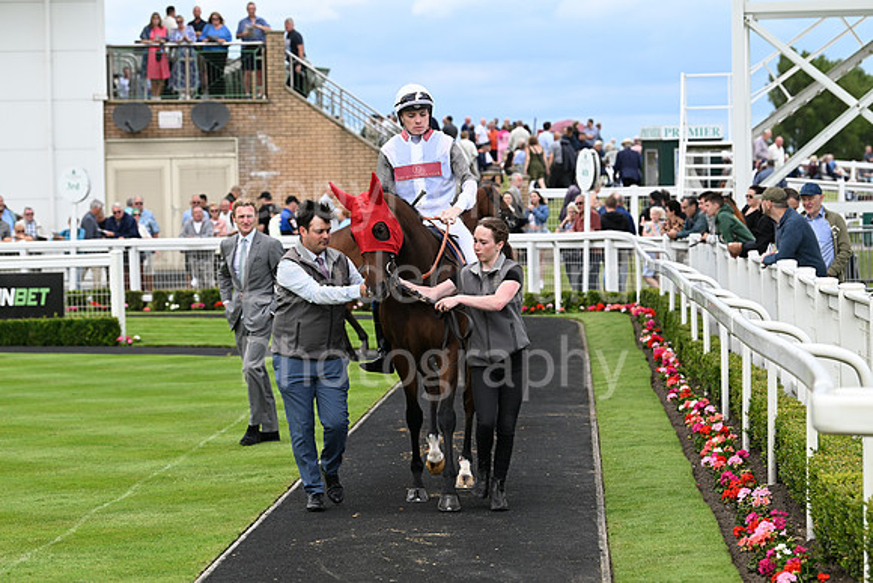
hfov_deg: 15.8
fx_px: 3153
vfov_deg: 10.6
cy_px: 292
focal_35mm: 130
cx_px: 436
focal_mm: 130
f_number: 5.6
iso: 400
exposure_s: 1/800
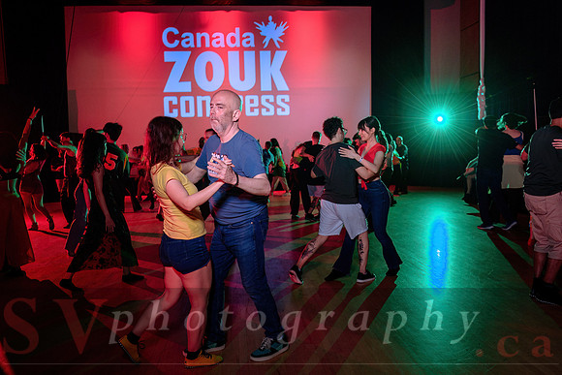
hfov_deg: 60.8
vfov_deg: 42.8
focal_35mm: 31
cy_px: 191
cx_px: 281
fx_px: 479
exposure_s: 1/60
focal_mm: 26
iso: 1000
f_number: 3.2
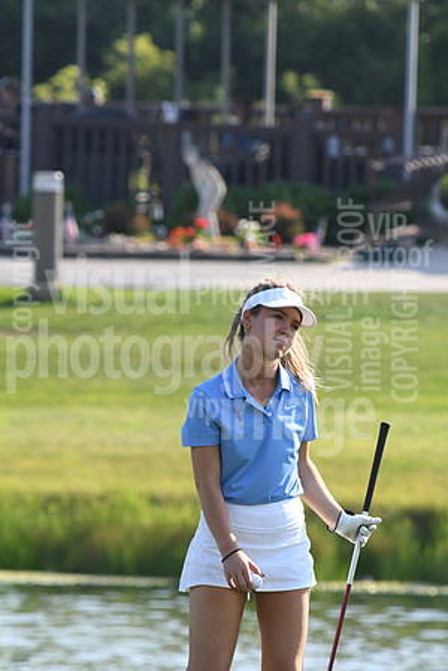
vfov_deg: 3.4
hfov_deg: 2.3
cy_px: 336
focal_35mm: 600
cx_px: 224
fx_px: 11199
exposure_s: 1/800
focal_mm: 400
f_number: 6.3
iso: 800
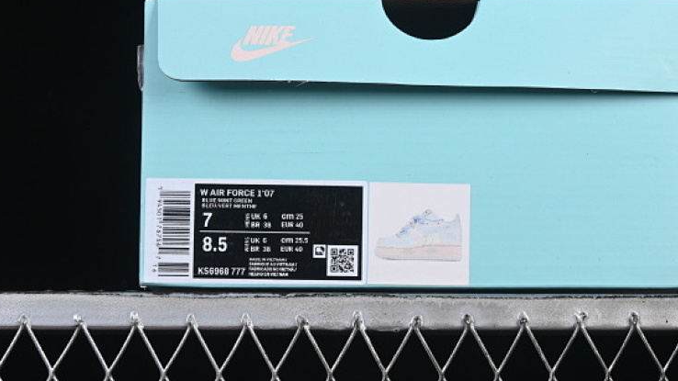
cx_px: 424
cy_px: 87
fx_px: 2067
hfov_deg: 18.6
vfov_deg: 10.5
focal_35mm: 115
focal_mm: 50
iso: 160
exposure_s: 1/80
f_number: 8
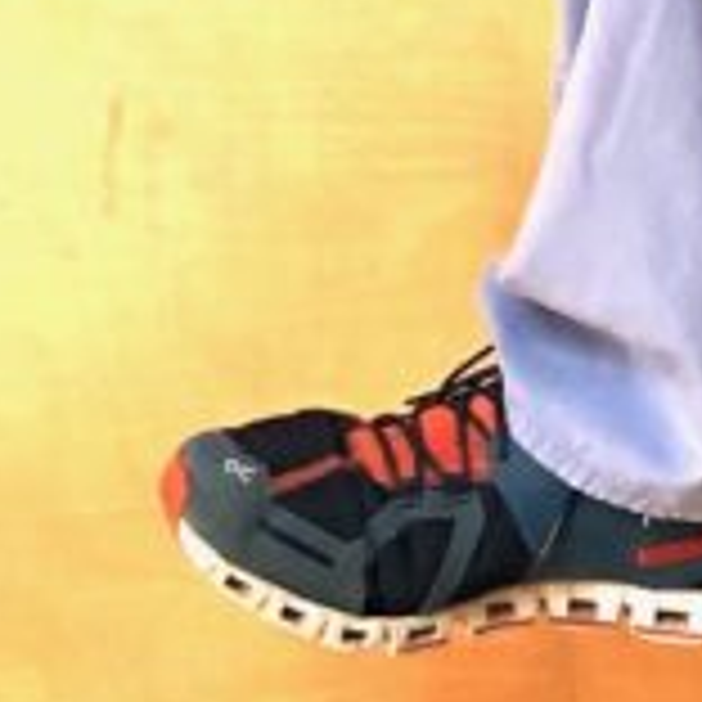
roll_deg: +0.1
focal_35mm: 244
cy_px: -1215
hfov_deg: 6.2
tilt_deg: -10.2
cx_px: 2556
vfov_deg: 6.7
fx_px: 5598
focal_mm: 4
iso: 25
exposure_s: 1/120
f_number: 1.8
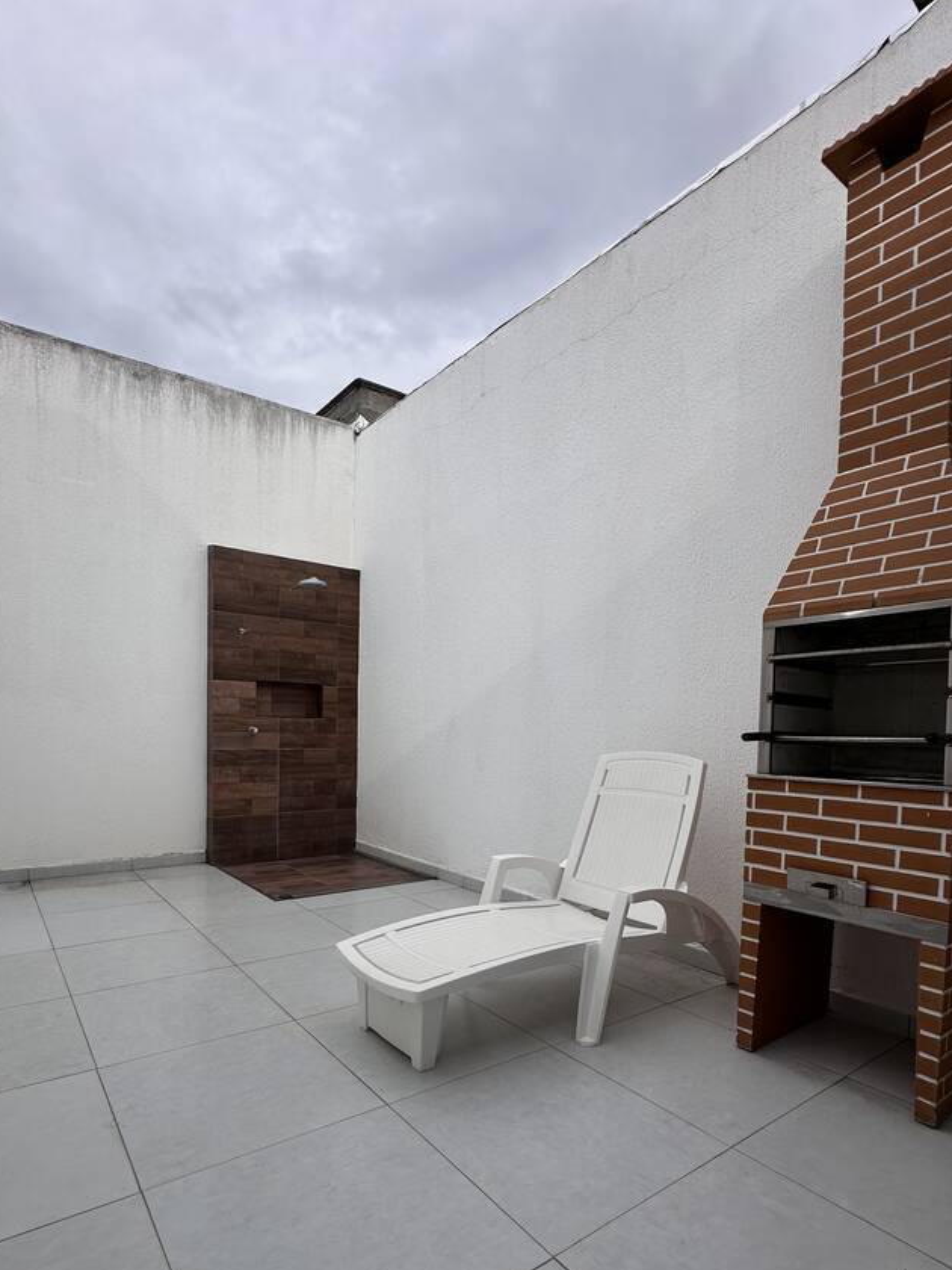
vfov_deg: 86.8
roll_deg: -1.9
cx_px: 432
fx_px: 660
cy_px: 754
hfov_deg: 71.4
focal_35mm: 18
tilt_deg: -1.4
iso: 40
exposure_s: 1/1159
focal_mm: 2.22
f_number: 2.2
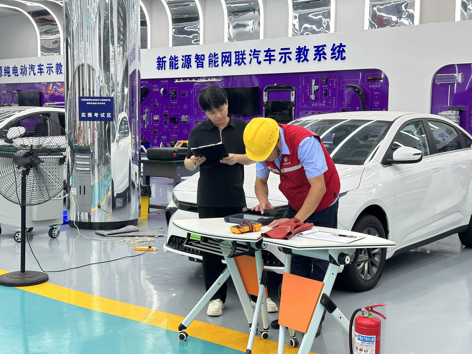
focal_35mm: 48
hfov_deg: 39.7
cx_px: 236
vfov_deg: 30.3
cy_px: 177
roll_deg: -1.4
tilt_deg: -4.6
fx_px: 654
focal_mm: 6.86
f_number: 1.78
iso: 64
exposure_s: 1/228
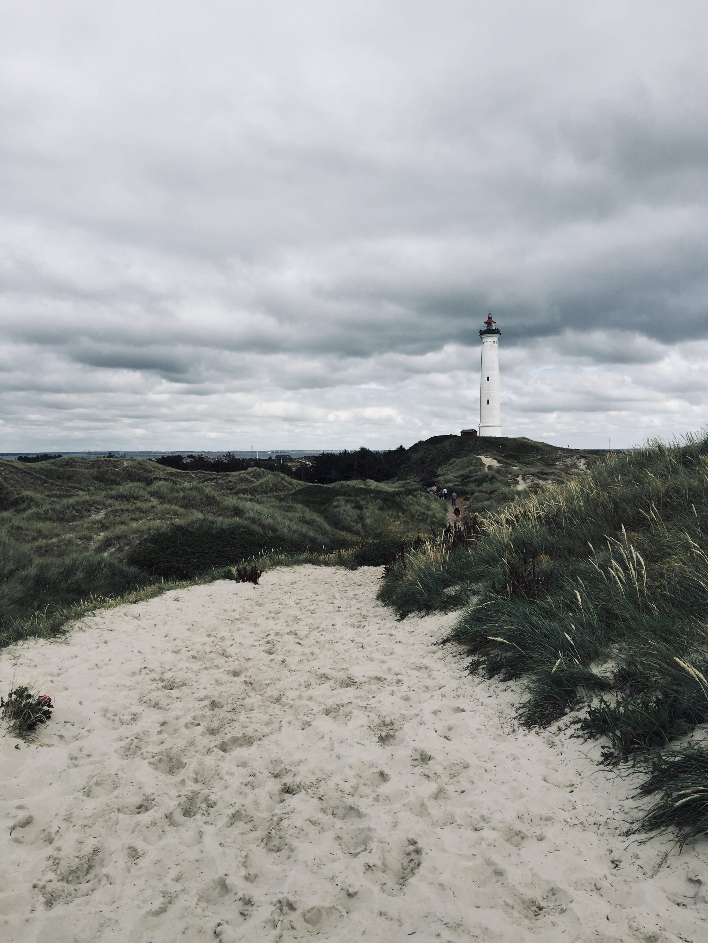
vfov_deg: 61.7
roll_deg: -0.4
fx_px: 791
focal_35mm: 29
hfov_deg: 48.2
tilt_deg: -1.4
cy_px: 472
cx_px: 354
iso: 32
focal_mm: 4.15
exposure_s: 1/1799
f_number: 2.2
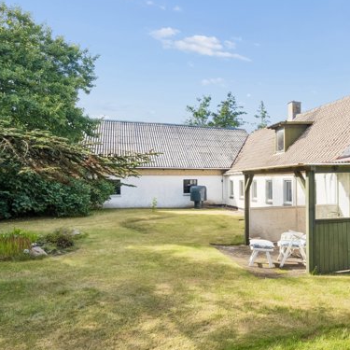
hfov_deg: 51.8
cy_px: 184
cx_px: 284
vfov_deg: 55.6
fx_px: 332
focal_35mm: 29
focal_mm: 16
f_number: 22
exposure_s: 1/160
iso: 2000
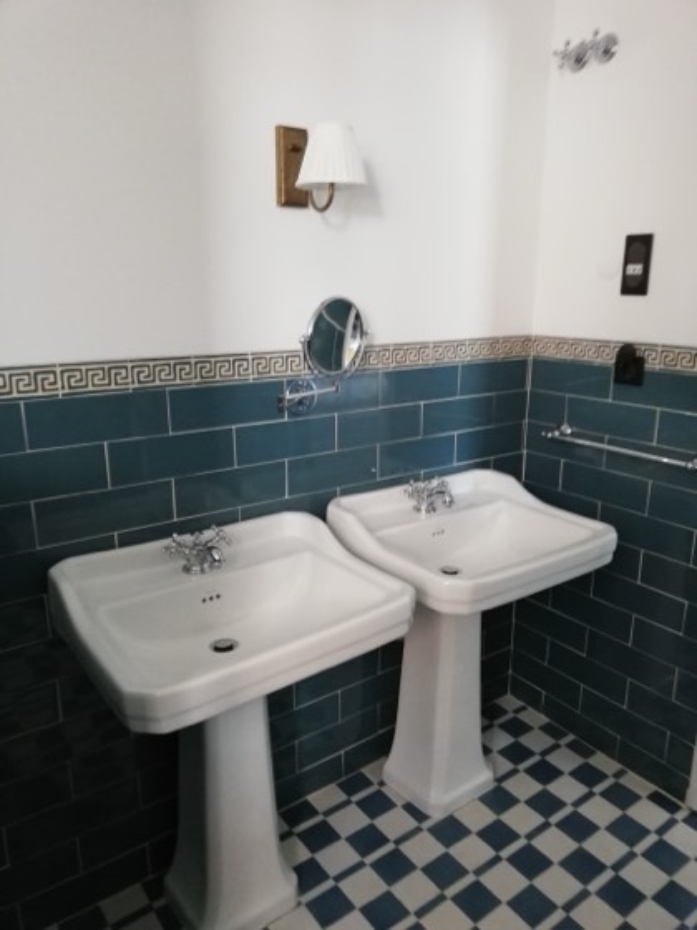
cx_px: 348
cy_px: 465
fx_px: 698
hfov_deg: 53.1
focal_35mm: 26
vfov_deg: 67.3
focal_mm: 3.81
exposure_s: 1/25
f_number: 2.2
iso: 400
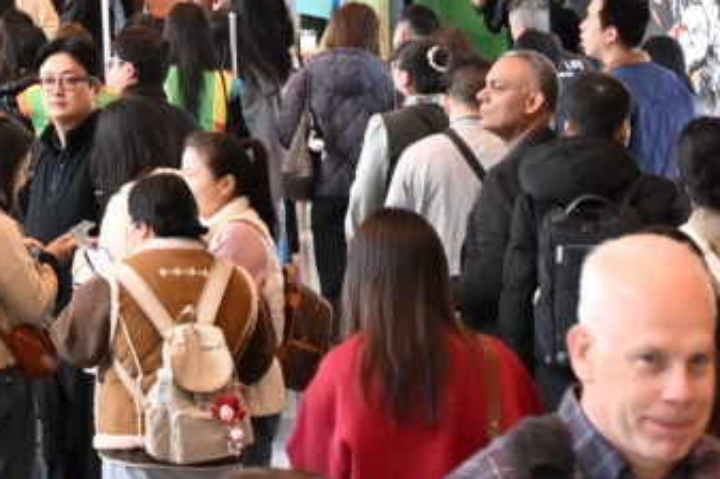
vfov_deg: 5.2
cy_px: -1000
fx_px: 4997
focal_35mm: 250
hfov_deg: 8.0
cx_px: -471
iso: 640
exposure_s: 1/80
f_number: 4
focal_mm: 33
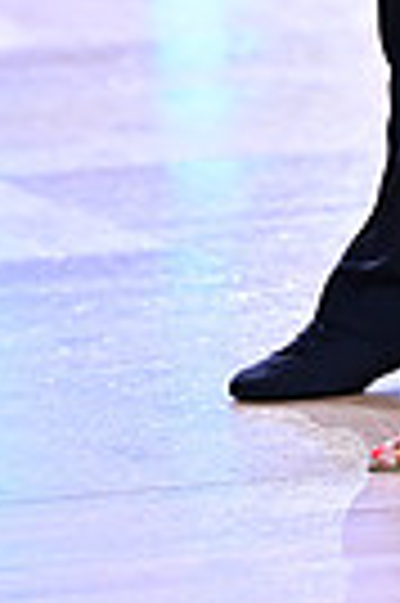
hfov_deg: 2.9
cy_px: -405
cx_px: 796
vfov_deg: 4.3
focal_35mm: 475
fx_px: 7937
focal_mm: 110
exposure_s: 1/400
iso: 1600
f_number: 2.8
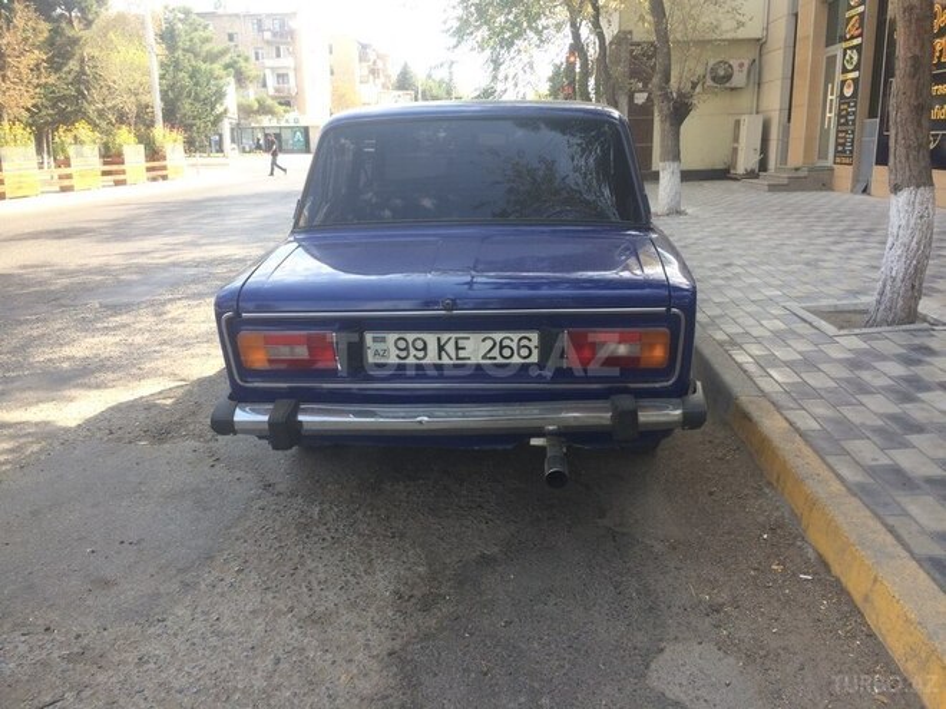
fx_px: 793
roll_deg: -1.3
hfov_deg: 61.7
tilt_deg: -16.9
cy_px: 354
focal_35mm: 29
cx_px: 473
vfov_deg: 48.2
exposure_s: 1/247
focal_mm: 4.15
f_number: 2.2
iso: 32
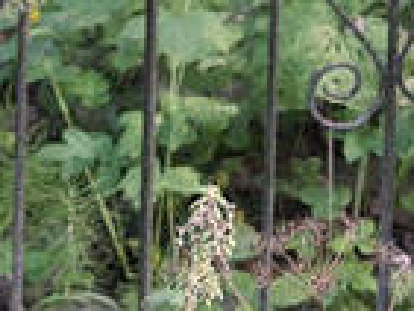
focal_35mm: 189
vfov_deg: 7.2
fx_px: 2262
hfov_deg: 10.5
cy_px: -549
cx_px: 185
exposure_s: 1/100
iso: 80
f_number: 1.7
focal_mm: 4.32
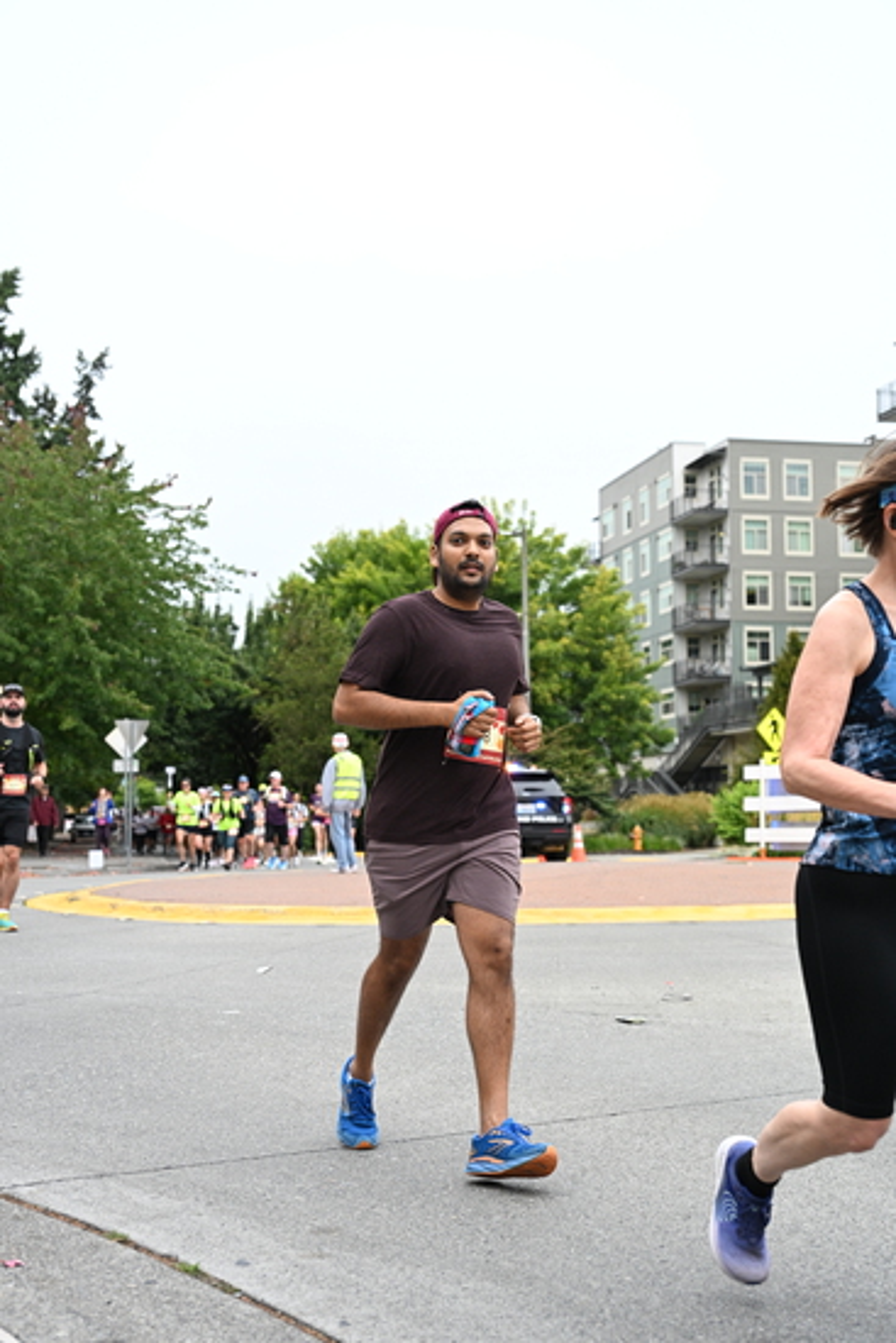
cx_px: 448
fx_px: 1679
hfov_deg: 29.9
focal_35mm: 45
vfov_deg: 43.6
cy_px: 672
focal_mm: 45
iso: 1600
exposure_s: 1/800
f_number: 4
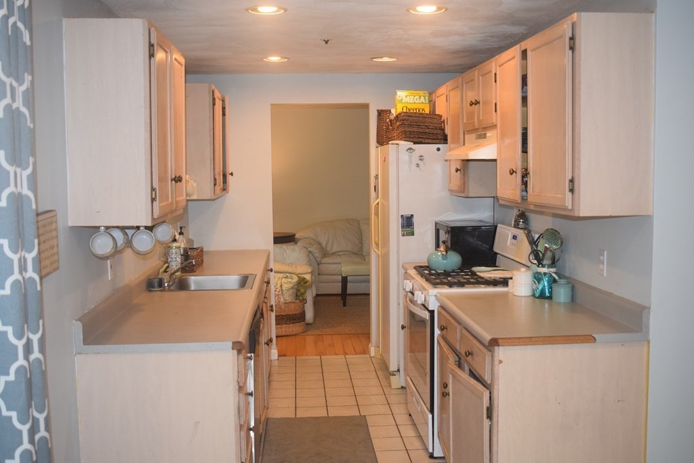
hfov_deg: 51.3
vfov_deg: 35.5
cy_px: 232
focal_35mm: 38
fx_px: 723
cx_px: 347
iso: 800
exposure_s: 1/80
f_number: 4.5
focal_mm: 25
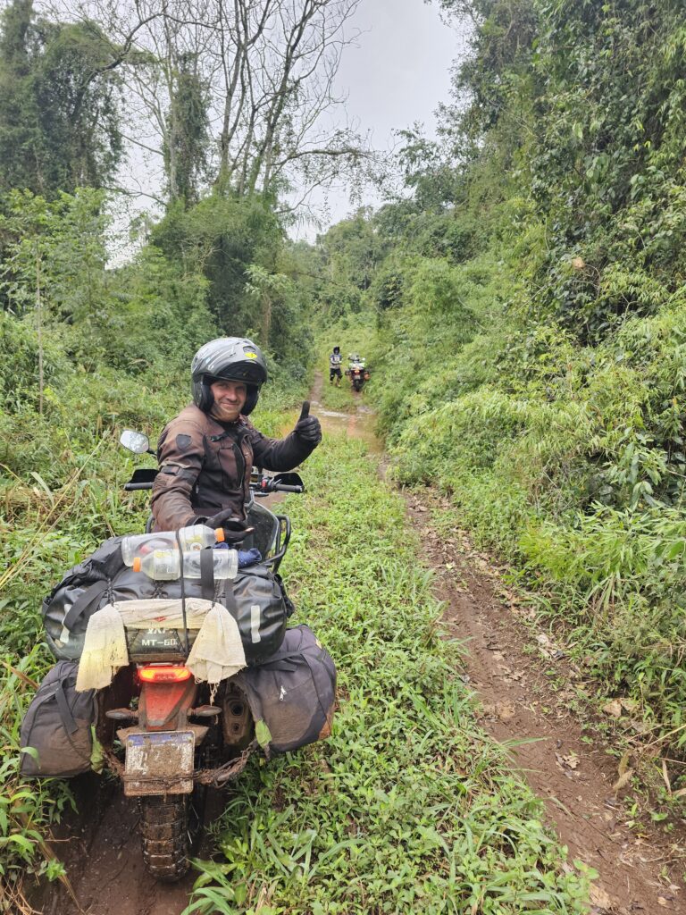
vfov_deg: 73.9
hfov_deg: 58.9
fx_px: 608
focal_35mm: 23
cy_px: 458
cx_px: 343
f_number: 1.7
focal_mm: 6.3
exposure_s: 1/180
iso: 100
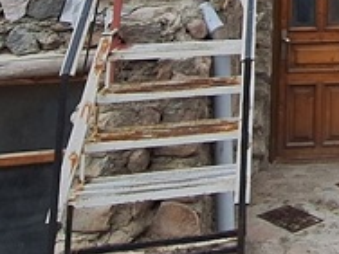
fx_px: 676
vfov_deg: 17.1
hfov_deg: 24.6
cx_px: 438
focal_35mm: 69
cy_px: -216
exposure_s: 1/234
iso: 40
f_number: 2.2
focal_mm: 1.74
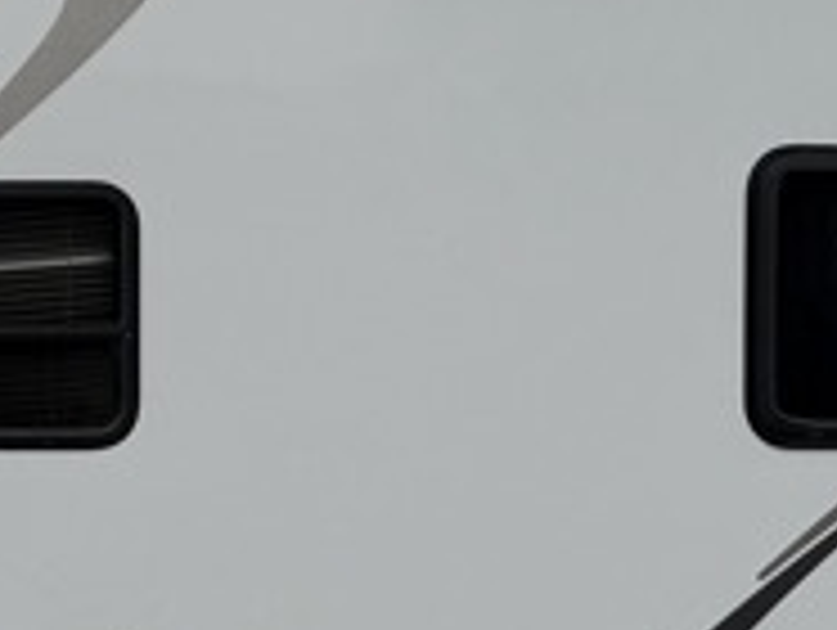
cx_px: -220
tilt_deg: +2.1
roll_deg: -0.5
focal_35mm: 132
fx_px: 3196
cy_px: 410
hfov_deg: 14.4
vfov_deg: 11.2
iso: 80
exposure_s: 1/11905
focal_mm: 6.76
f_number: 1.78
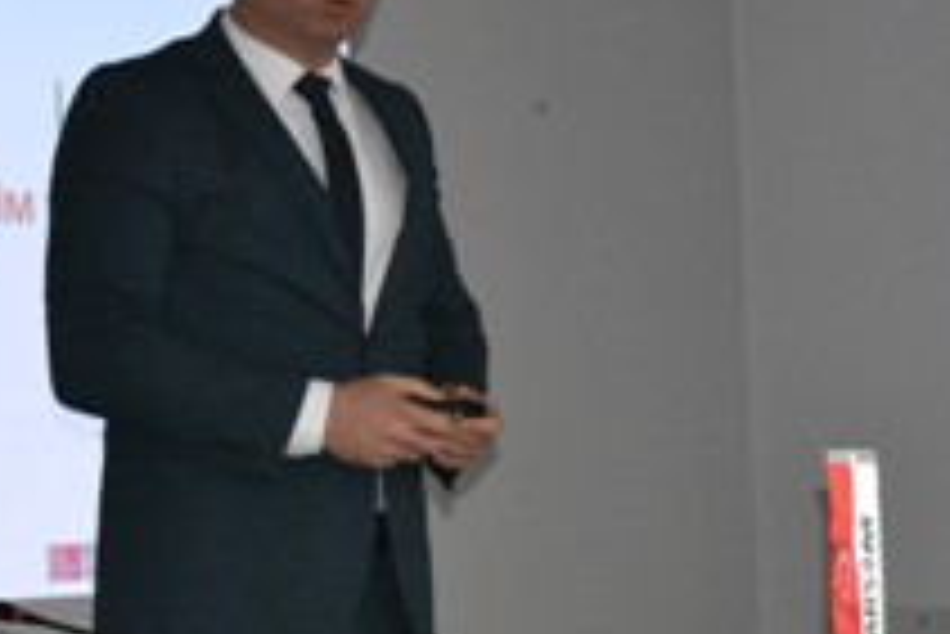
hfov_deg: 11.6
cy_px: 227
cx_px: 72
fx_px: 4623
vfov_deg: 7.9
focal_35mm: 175
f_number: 5.6
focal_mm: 55
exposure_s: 1/60
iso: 3200
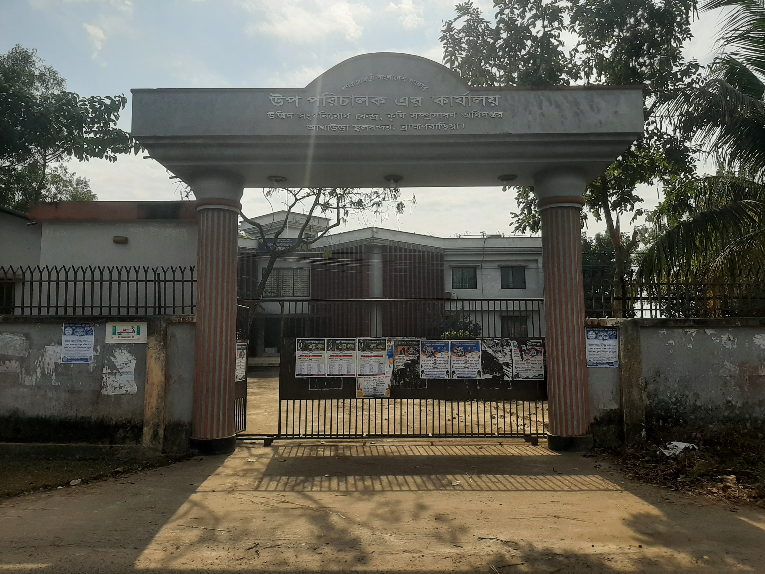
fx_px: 575
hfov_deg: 67.3
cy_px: 287
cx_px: 382
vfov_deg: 53.1
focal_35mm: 26
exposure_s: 1/4367
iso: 40
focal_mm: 3.93
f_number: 1.7
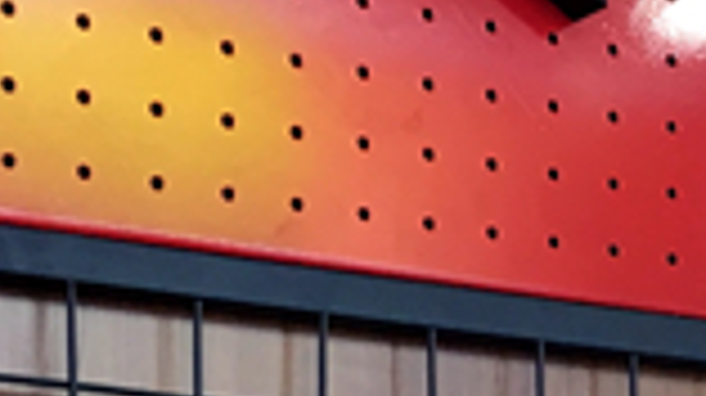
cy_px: 945
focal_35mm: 161
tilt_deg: +0.7
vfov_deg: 7.1
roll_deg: -0.8
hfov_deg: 12.8
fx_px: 3011
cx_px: 1007
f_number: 2.2
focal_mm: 4.15
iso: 100
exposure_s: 1/33
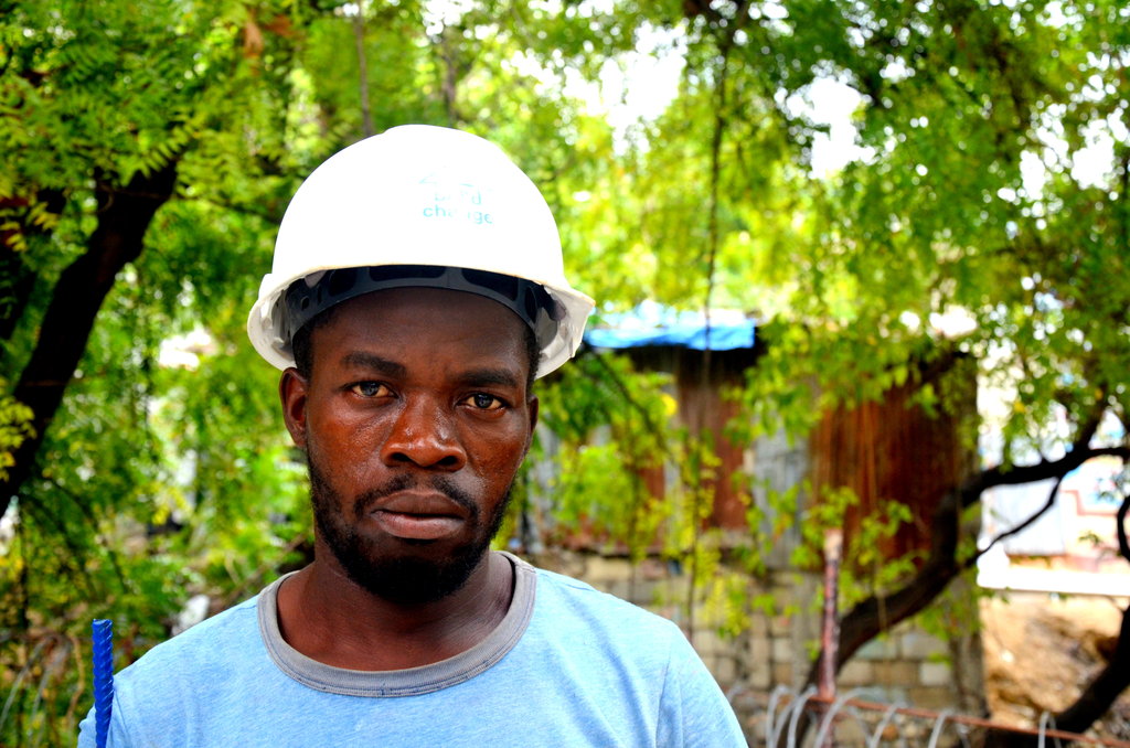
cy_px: 374
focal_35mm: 45
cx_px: 565
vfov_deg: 29.7
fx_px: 1409
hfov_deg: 43.7
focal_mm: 30
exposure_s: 1/100
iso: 400
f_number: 5
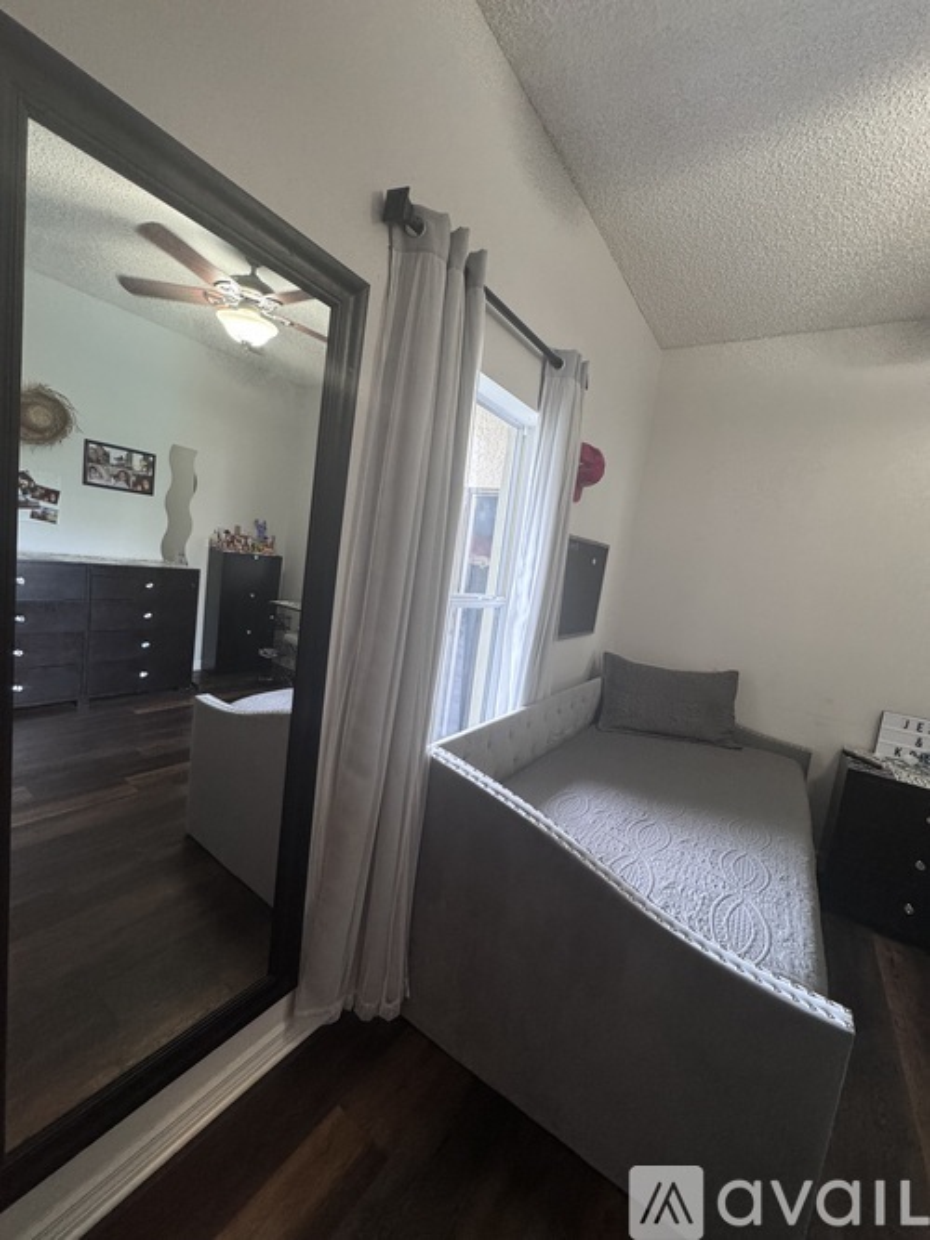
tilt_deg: -6.7
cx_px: 465
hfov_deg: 85.7
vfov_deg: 102.1
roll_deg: -7.5
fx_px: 502
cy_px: 620
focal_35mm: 14
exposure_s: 1/60
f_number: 2.2
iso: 400
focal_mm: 2.22
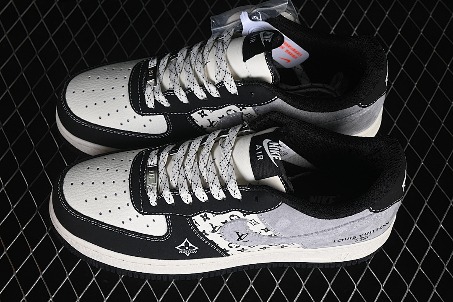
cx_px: 226
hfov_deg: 27.0
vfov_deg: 18.2
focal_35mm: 75
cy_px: 151
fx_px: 944
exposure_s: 1/80
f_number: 7.1
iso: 160
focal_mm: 50
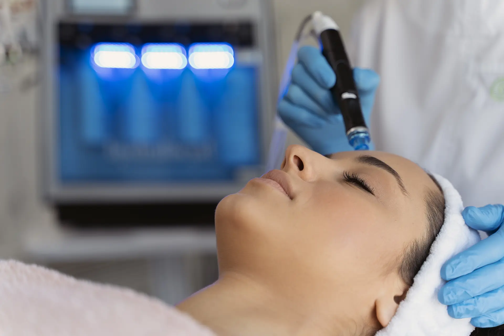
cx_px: 252
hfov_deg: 29.2
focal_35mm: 69
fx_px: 966
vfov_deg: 19.7
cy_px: 168
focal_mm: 69
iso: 320
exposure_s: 1/200
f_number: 2.8
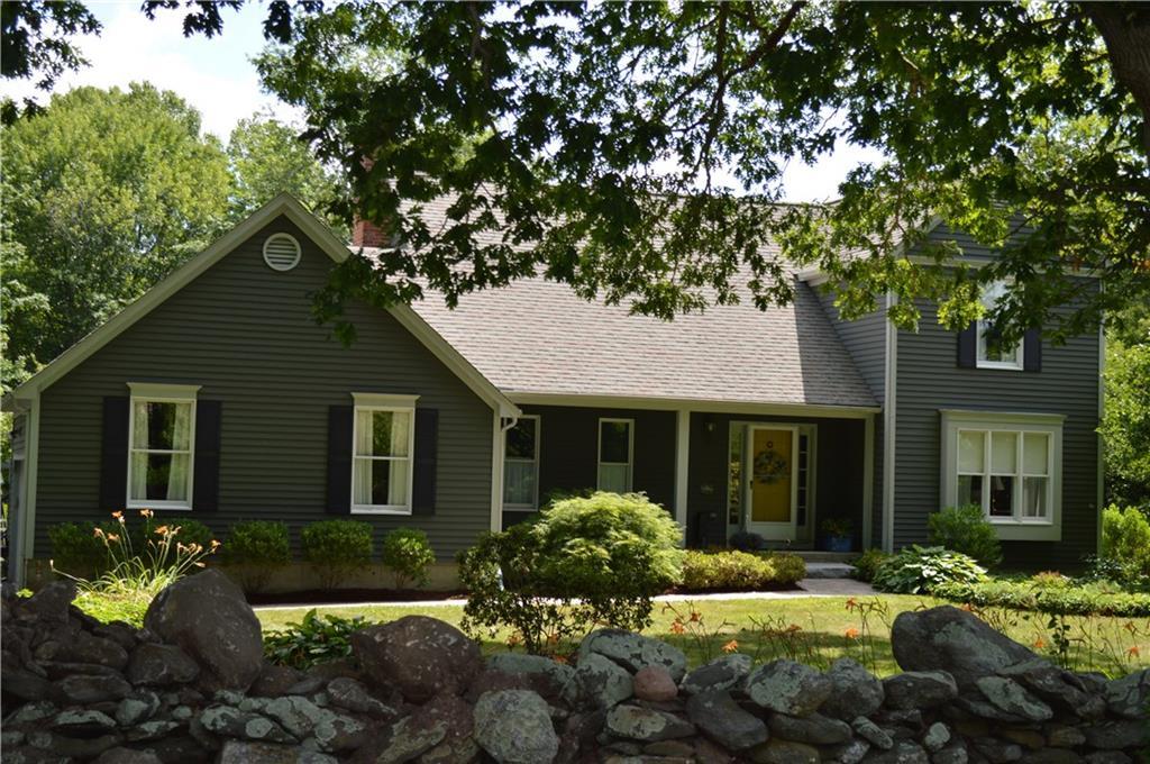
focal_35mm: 54
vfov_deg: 25.0
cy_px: 382
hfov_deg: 36.9
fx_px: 1723
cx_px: 575
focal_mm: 36
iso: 100
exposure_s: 1/200
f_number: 5.6
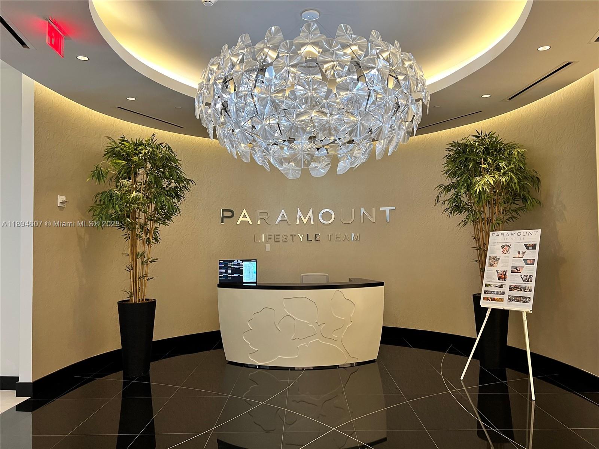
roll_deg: +0.6
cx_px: 300
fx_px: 450
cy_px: 224
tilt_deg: +2.1
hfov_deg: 67.3
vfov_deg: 53.1
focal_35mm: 26
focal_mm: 5.7
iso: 200
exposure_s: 1/60
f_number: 1.5
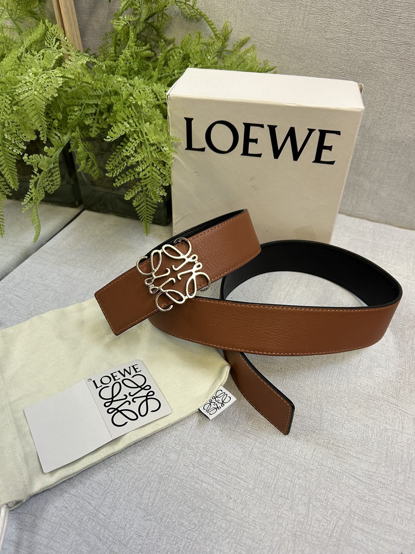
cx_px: 208
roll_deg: -2.4
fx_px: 416
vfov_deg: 67.3
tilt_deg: -39.4
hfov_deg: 53.1
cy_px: 277
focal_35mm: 26
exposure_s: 1/100
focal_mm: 5.7
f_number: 1.5
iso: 100
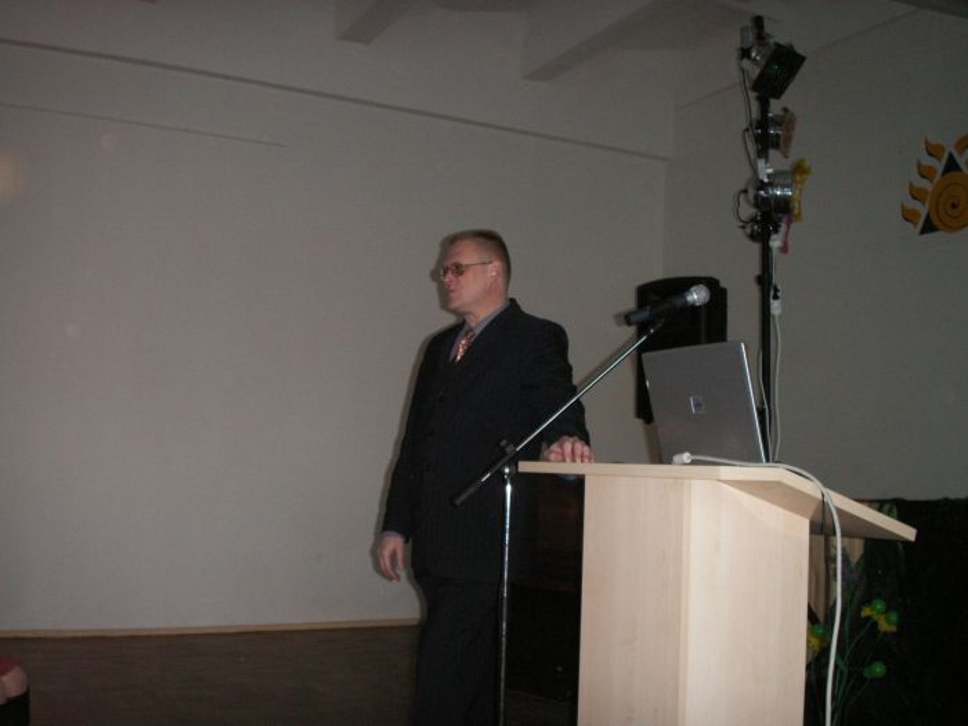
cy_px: 363
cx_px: 484
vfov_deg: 38.7
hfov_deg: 50.1
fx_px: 1035
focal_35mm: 37
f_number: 3.5
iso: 160
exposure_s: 1/40
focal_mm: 7.7
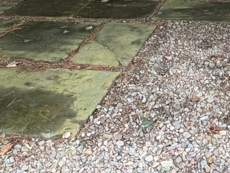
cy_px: -97
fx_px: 439
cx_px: 179
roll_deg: +3.4
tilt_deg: -2.9
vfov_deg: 19.1
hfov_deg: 28.8
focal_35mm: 66
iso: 200
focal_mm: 2.22
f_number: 2.2
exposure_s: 1/121
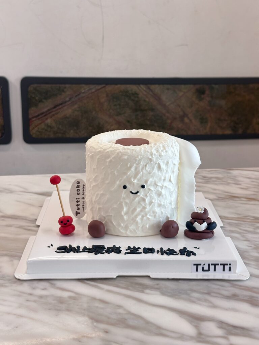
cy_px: 172
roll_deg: -2.7
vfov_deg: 39.7
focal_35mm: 48
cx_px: 130
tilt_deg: -18.2
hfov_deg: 30.3
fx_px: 479
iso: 125
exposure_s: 1/50
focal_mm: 6.86
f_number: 1.78
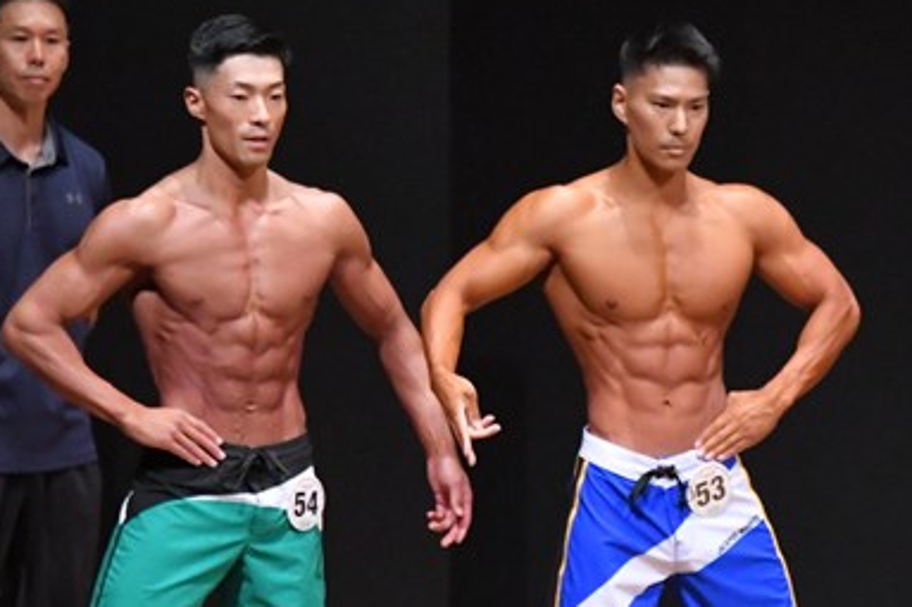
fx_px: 13825
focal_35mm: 546
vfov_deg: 2.5
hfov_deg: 3.8
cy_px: 431
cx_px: 544
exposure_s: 1/400
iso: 8000
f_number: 5.6
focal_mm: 180
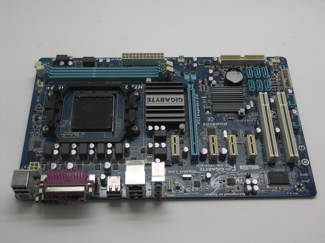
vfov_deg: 32.9
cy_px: 122
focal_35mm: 44
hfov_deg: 42.9
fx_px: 413
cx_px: 162
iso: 50
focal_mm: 11.4
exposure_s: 1/50
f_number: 3.2
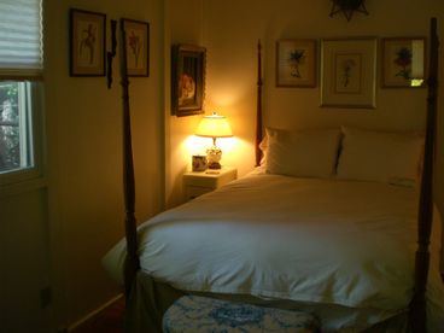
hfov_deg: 49.0
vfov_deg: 37.7
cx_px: 222
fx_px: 487
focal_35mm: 38
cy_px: 166
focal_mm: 6.3
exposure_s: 1/40
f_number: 3.1
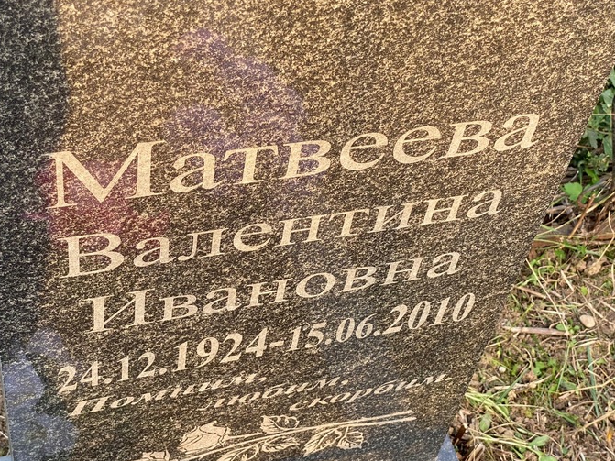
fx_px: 1101
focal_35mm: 62
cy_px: 247
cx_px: 309
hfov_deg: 31.2
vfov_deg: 23.6
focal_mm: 6
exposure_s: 1/121
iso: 80
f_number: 2
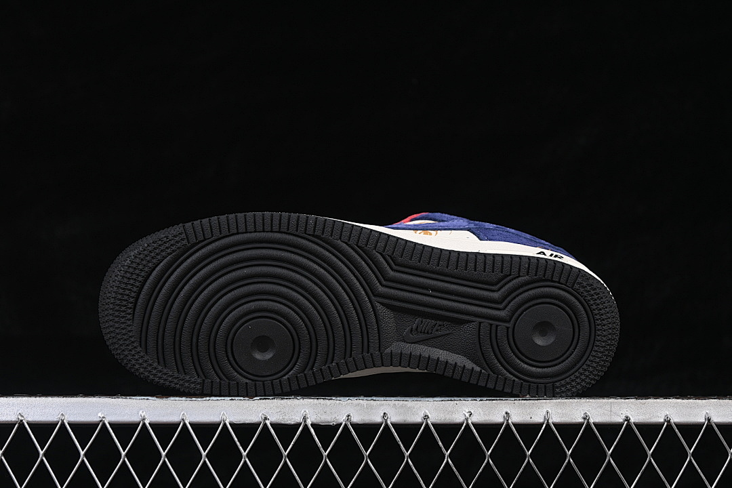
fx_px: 1525
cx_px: 366
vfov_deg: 18.2
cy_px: 244
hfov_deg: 27.0
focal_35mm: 75
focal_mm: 50
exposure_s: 1/60
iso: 160
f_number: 6.3
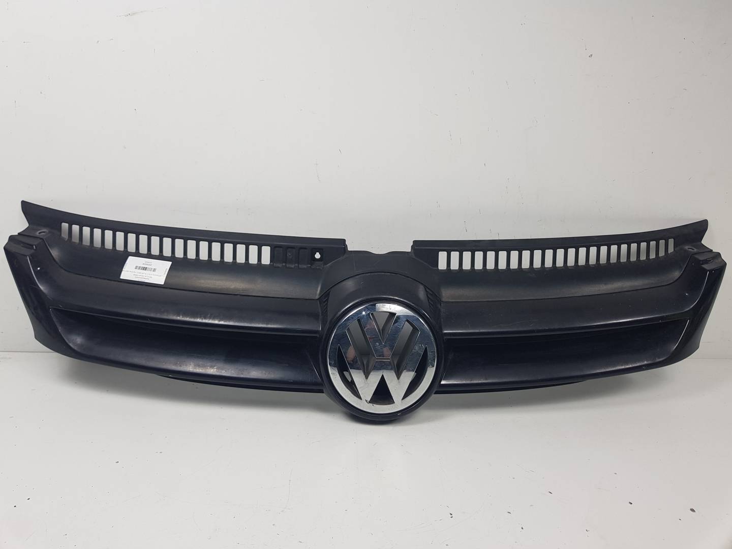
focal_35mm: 26
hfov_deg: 67.3
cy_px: 274
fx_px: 550
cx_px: 366
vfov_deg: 53.1
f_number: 1.7
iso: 40
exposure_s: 1/336
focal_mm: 4.2
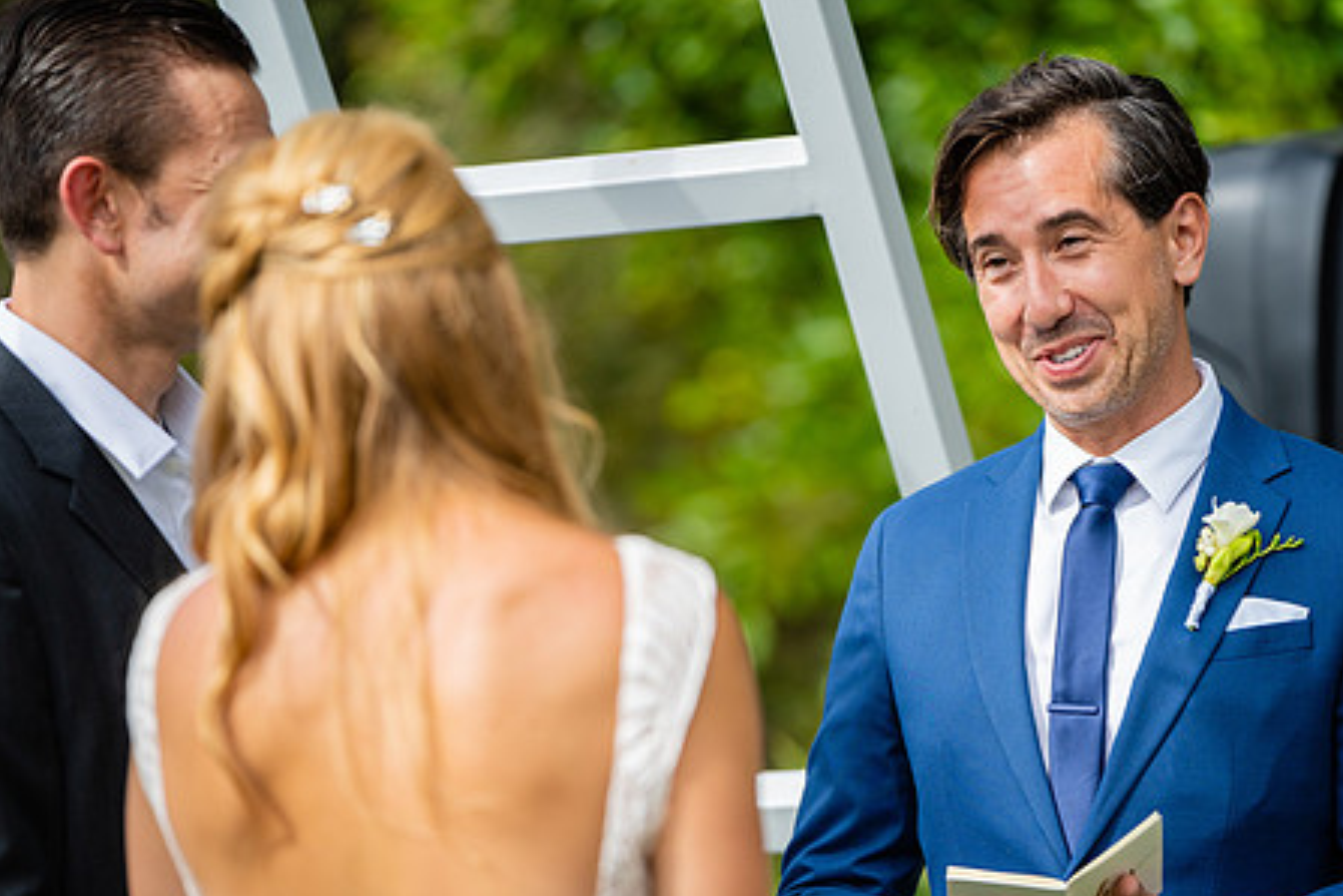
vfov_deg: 5.7
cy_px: 579
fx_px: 8915
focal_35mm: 239
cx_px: 772
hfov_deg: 8.6
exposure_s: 1/1250
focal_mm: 184
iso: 125
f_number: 2.8
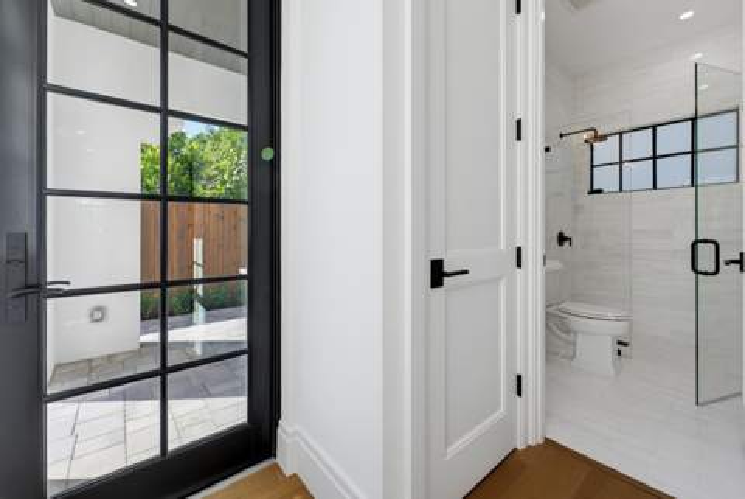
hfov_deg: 101.9
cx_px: 372
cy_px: 250
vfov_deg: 79.0
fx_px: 302
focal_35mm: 15
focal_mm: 14.6
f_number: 7.1
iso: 800
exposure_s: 1/200
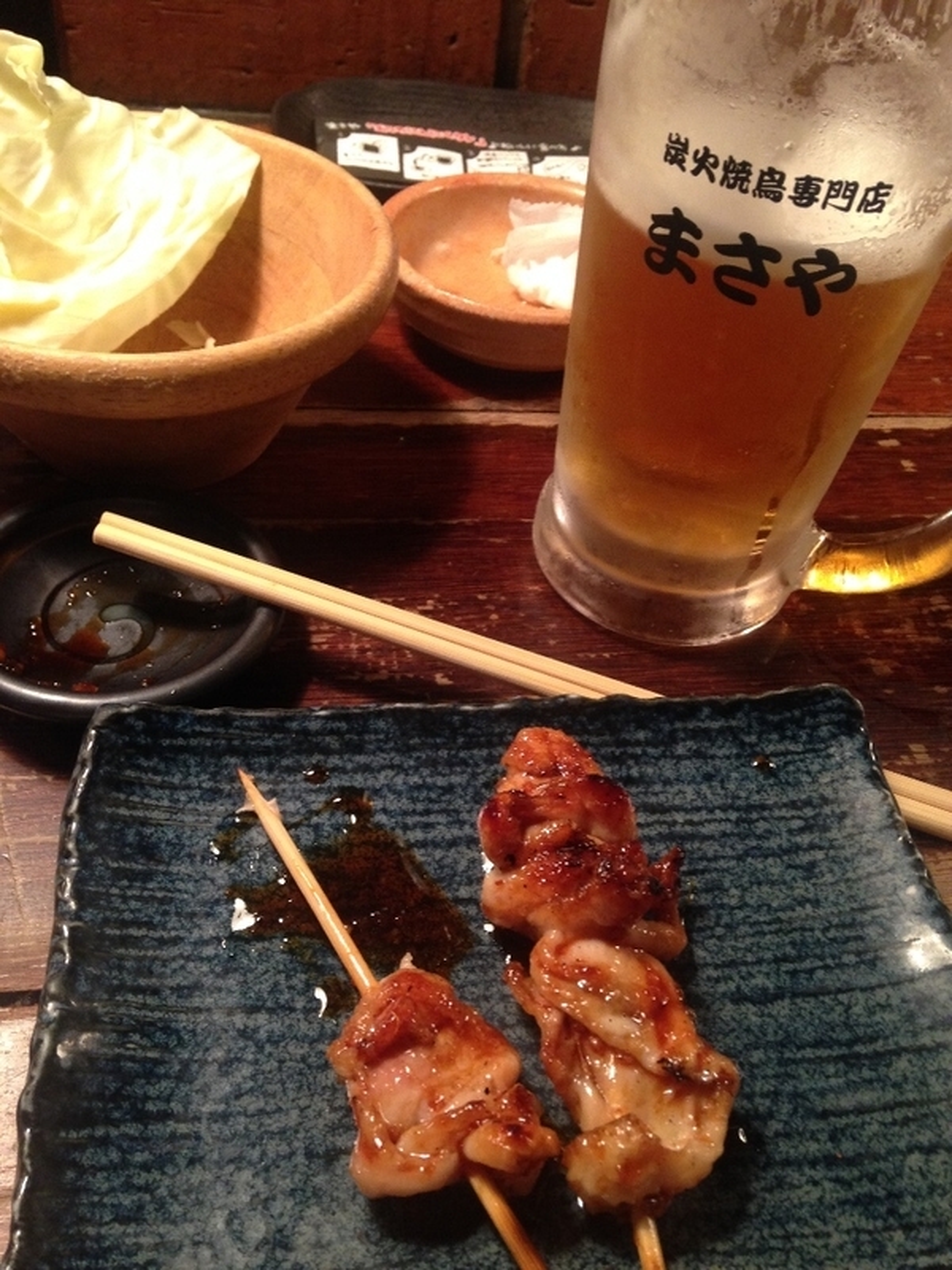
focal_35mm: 33
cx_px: 476
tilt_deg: -45.8
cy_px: 635
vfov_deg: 55.4
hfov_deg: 42.9
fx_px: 1210
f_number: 2.4
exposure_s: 1/20
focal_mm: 4.12
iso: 200
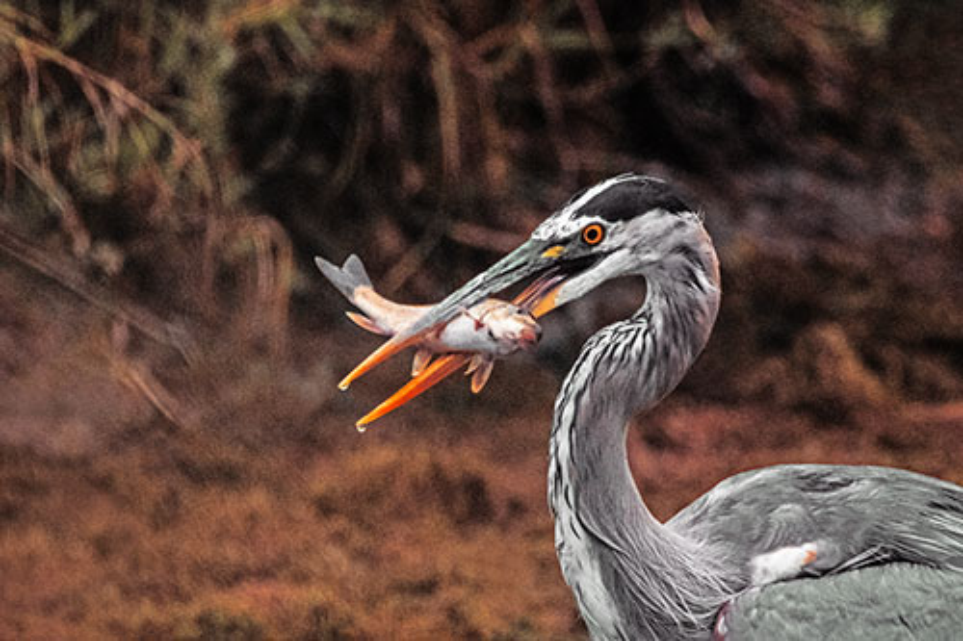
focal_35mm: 1200
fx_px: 32088
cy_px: 320
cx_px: 482
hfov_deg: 1.7
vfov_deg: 1.1
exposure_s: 1/1600
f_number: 13
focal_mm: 1200
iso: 8000
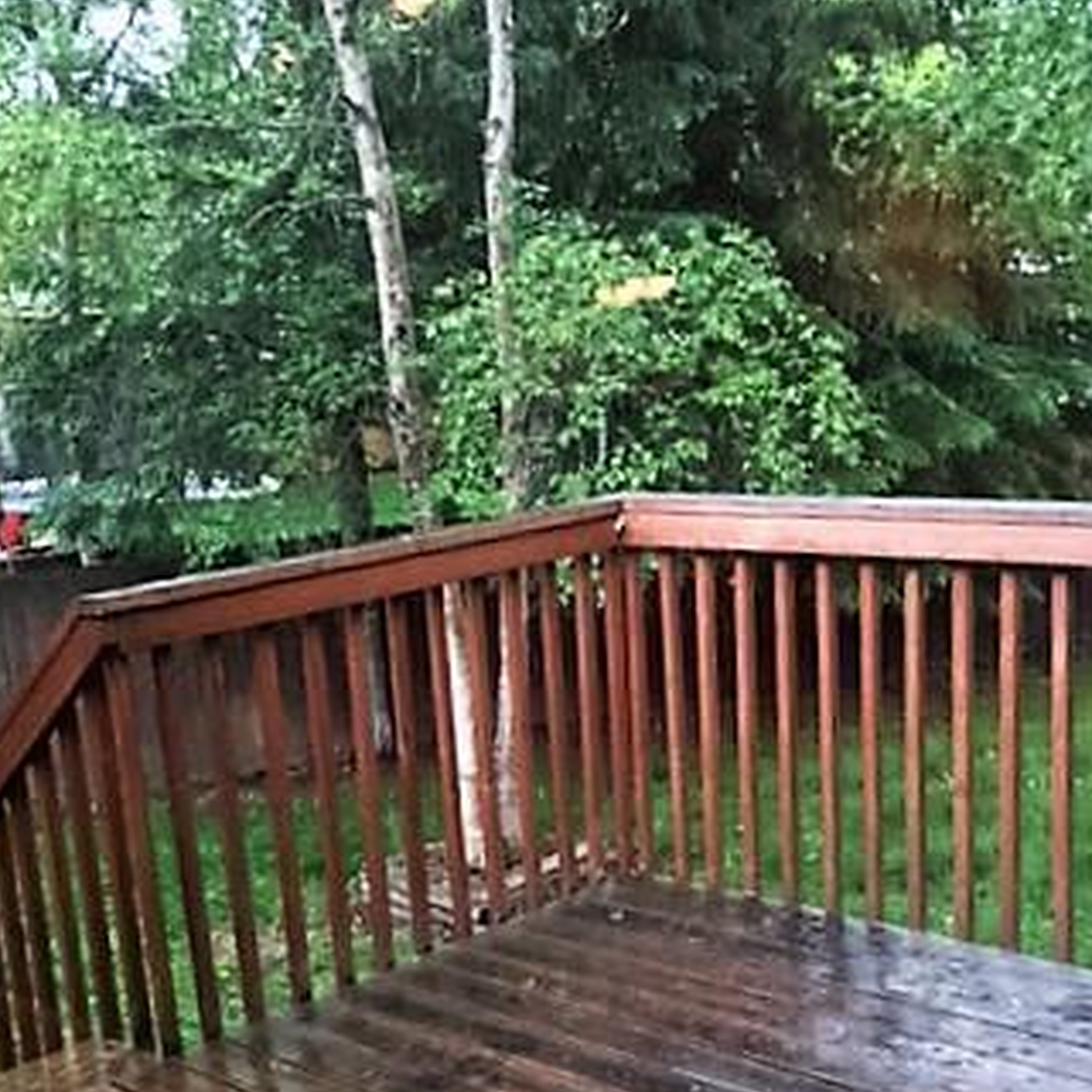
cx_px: 555
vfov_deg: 35.0
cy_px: 729
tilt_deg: -12.7
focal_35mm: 48
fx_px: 1713
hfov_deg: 35.4
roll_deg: +1.5
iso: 32
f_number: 2.2
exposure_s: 1/40
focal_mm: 4.15
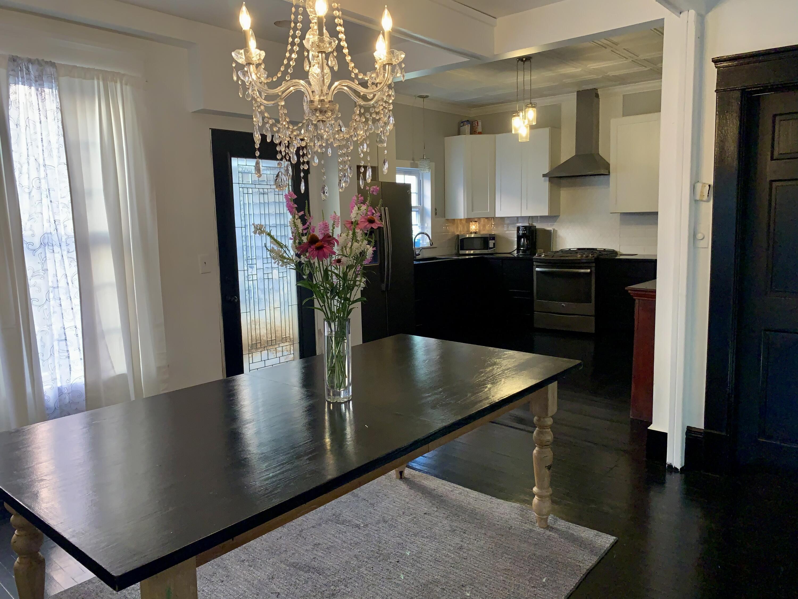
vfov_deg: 53.1
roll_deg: +2.1
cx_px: 399
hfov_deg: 67.3
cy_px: 300
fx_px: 599
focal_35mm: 26
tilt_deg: -7.0
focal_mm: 4.25
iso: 200
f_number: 1.8
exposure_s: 1/60
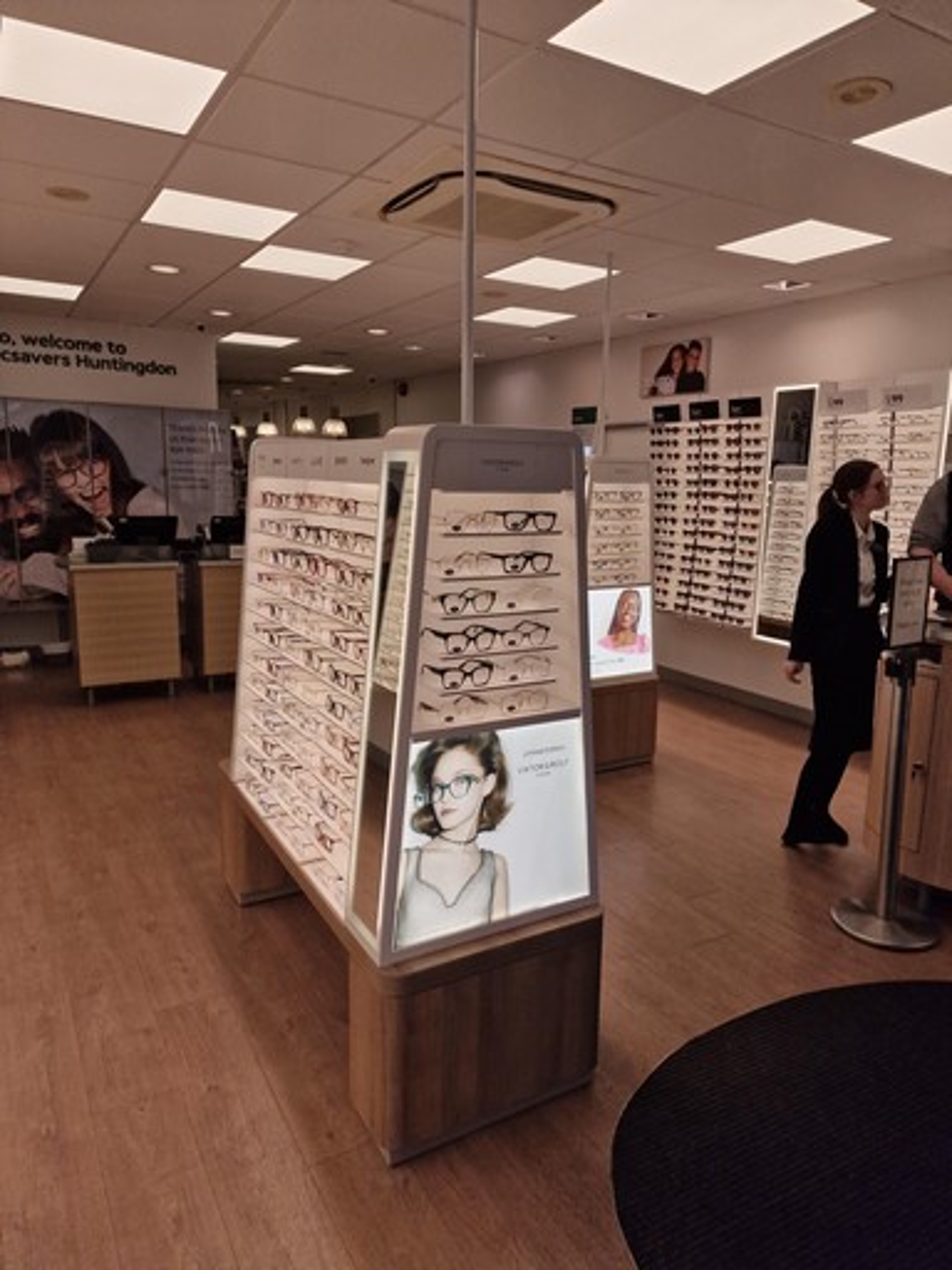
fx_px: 843
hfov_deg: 58.9
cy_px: 635
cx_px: 476
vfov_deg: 73.9
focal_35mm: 23
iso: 50
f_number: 1.8
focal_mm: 6.4
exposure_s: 1/2525
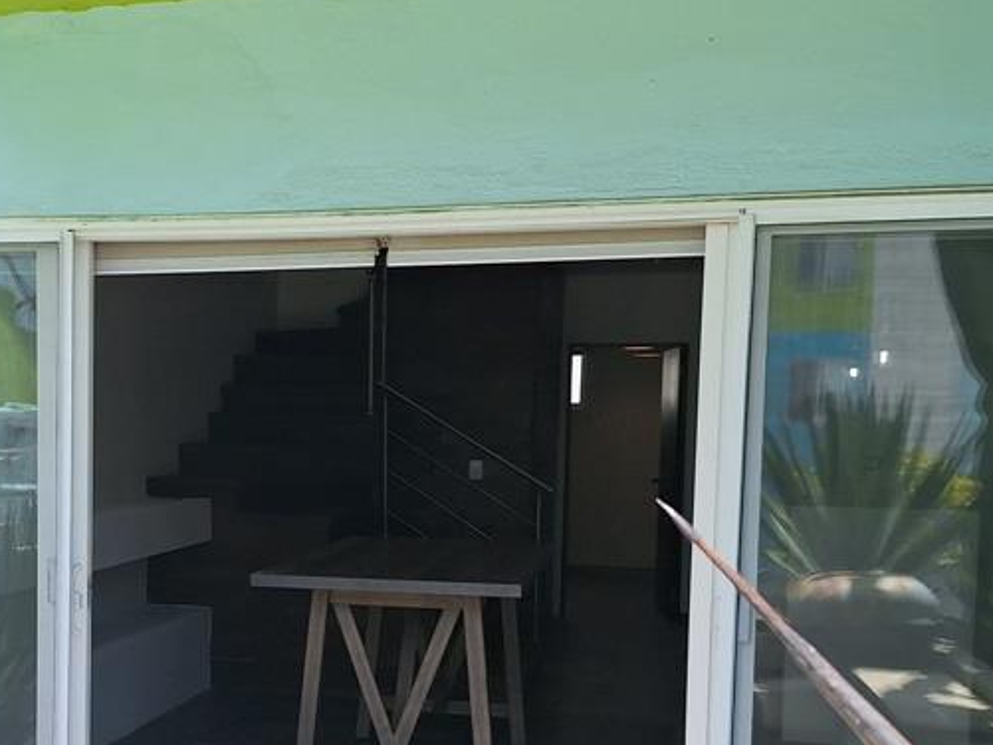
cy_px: 507
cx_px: 262
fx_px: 1349
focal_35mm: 47
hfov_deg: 39.5
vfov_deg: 30.6
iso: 40
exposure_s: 1/1742
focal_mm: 5.54
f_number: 1.8
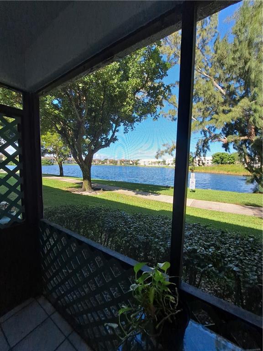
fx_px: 132
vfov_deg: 106.2
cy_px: 176
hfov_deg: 89.9
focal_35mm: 13
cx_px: 132
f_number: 2.2
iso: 40
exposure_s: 1/555
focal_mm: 1.74
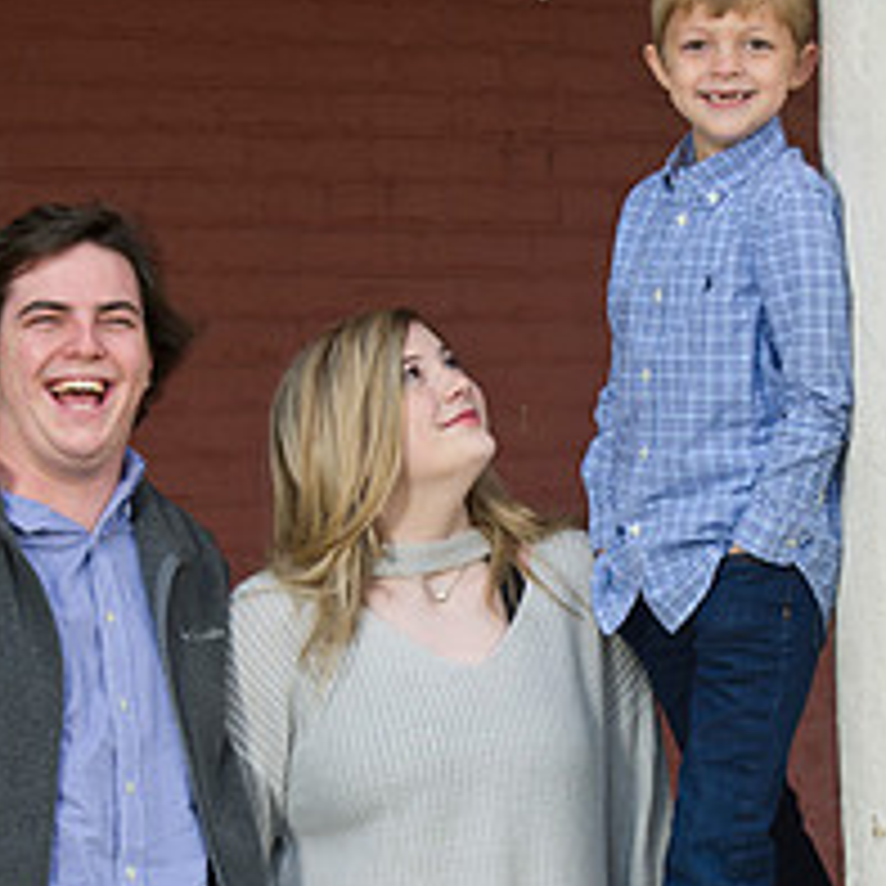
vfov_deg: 9.5
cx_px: 398
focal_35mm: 184
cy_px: 697
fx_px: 5328
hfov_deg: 9.5
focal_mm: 95
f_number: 6.3
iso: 160
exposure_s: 1/100
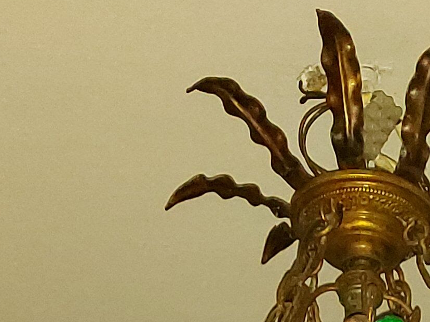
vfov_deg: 9.7
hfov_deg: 14.4
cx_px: 478
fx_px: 1665
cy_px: 800
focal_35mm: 134
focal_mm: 5.23
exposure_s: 1/25
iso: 500
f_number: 1.8
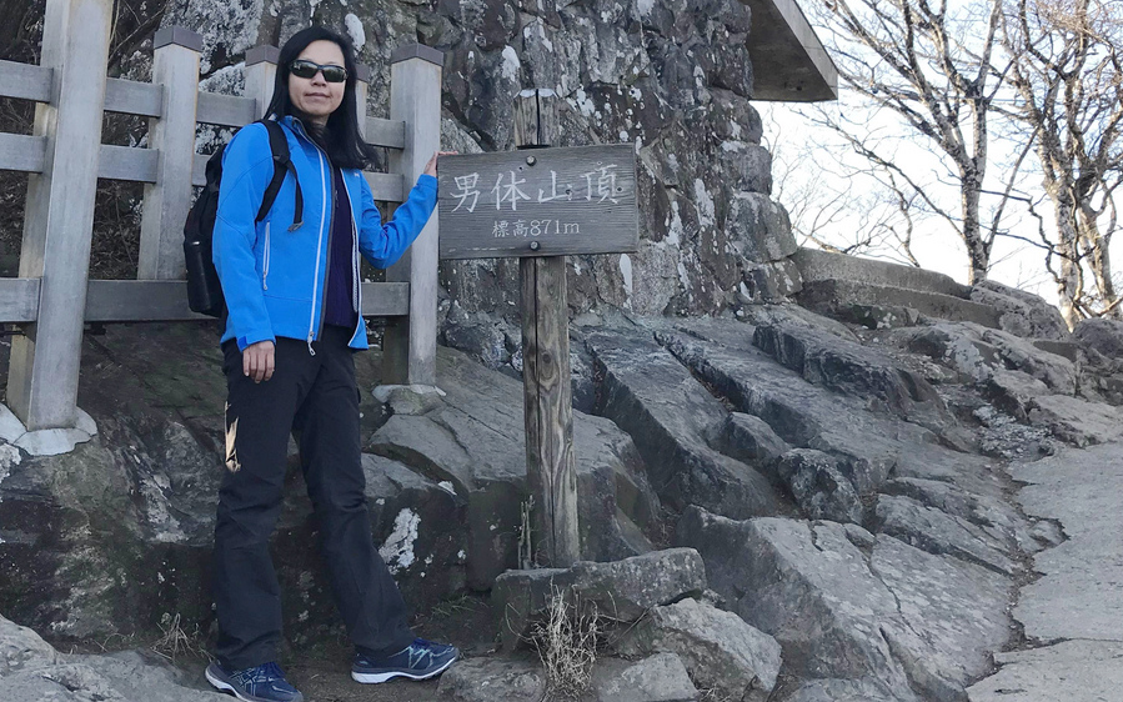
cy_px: 322
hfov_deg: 58.1
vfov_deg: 38.3
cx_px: 543
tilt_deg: +11.1
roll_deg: -1.3
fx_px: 1010
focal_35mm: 33
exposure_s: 1/424
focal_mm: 3.99
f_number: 1.8
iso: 20
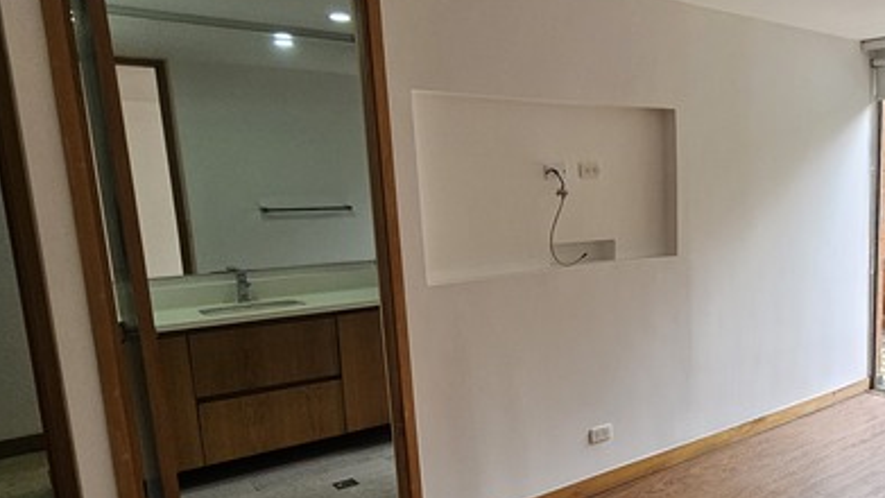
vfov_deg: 39.8
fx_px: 681
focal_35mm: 29
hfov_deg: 59.4
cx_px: 740
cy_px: 319
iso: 64
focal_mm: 2.2
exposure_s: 1/120
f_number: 2.2
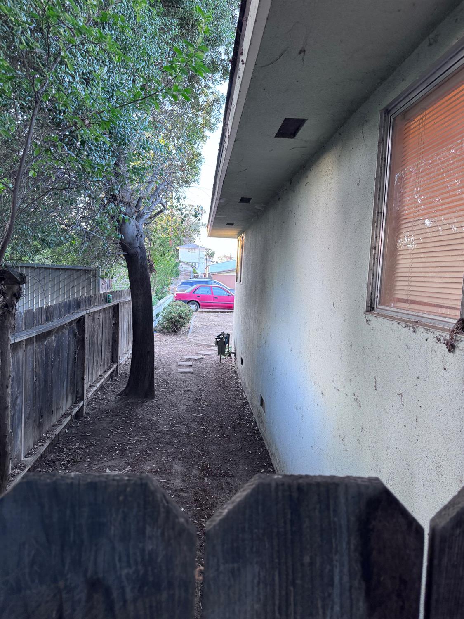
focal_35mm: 24
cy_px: 310
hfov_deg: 56.8
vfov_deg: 71.6
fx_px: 429
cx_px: 232
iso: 200
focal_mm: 6.76
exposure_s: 1/91
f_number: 1.78
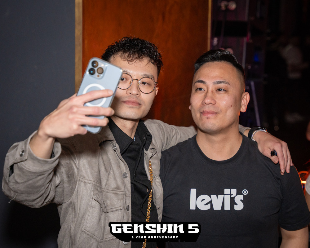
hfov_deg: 21.6
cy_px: 114
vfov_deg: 17.4
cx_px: 178
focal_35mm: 89
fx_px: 812
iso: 1250
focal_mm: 70
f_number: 4
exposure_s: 1/125
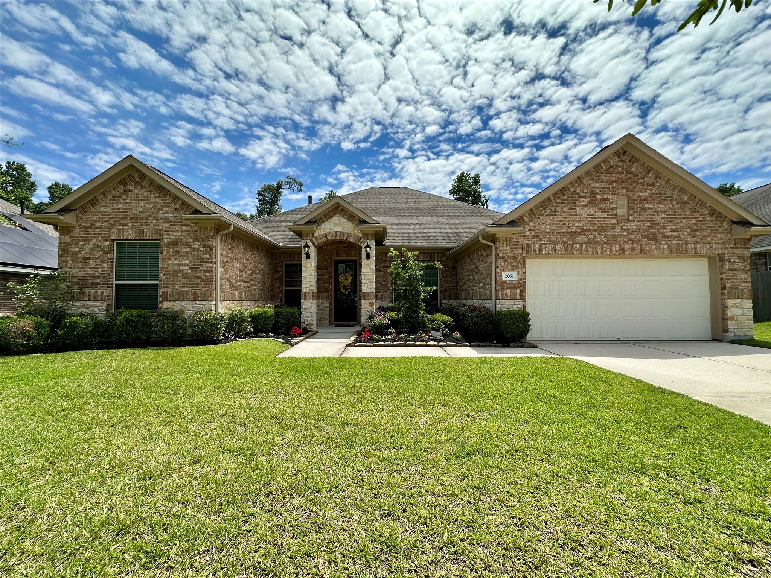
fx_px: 312
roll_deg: -0.1
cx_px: 386
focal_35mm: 14
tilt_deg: +2.3
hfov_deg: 102.1
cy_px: 289
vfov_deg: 85.7
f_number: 2.2
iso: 40
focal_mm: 2.22
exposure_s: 1/2506
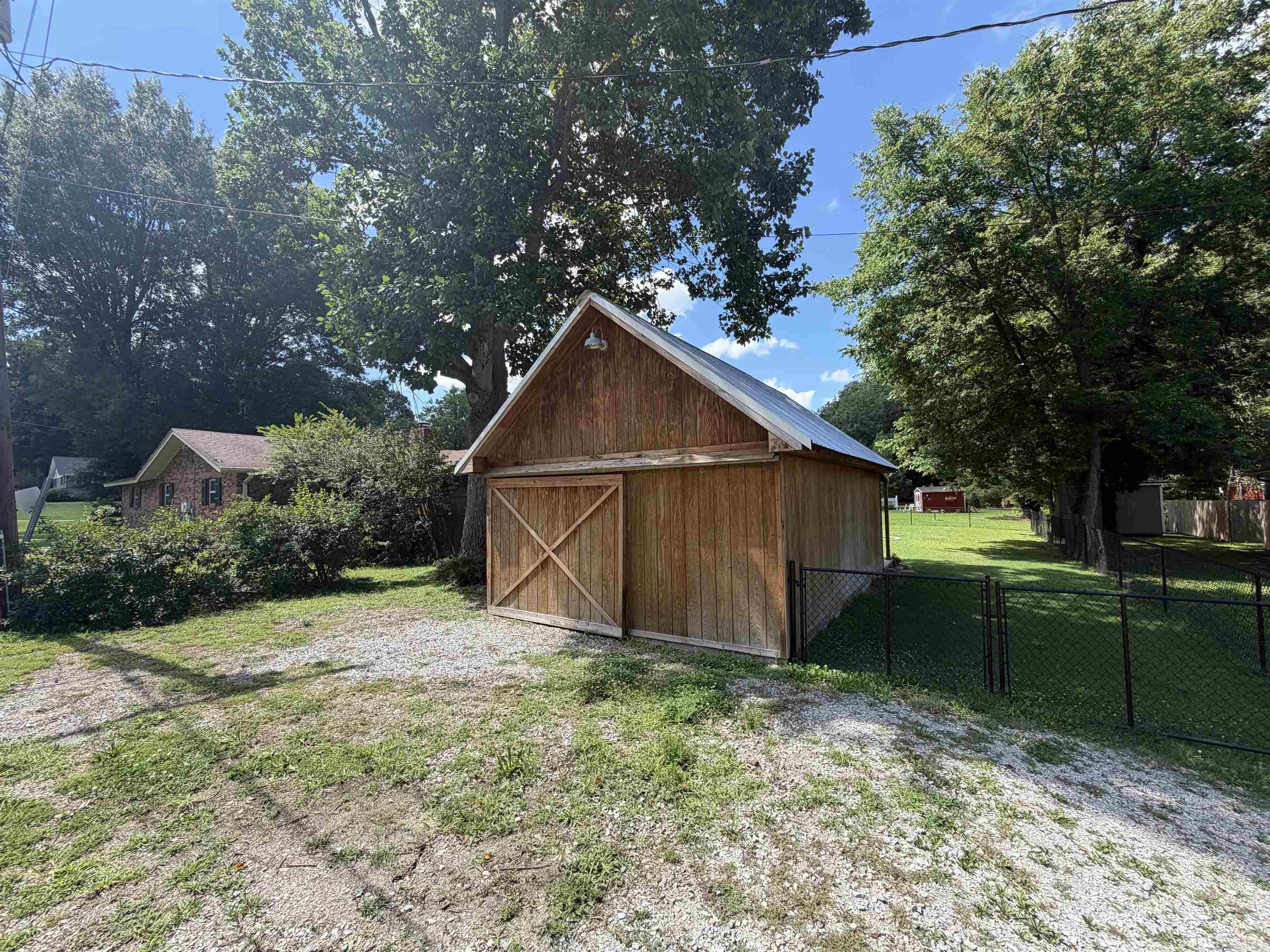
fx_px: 514
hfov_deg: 102.1
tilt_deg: +2.3
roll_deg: +0.9
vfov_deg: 85.7
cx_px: 635
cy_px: 476
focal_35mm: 14
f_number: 2.2
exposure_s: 1/579
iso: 40
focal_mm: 2.22
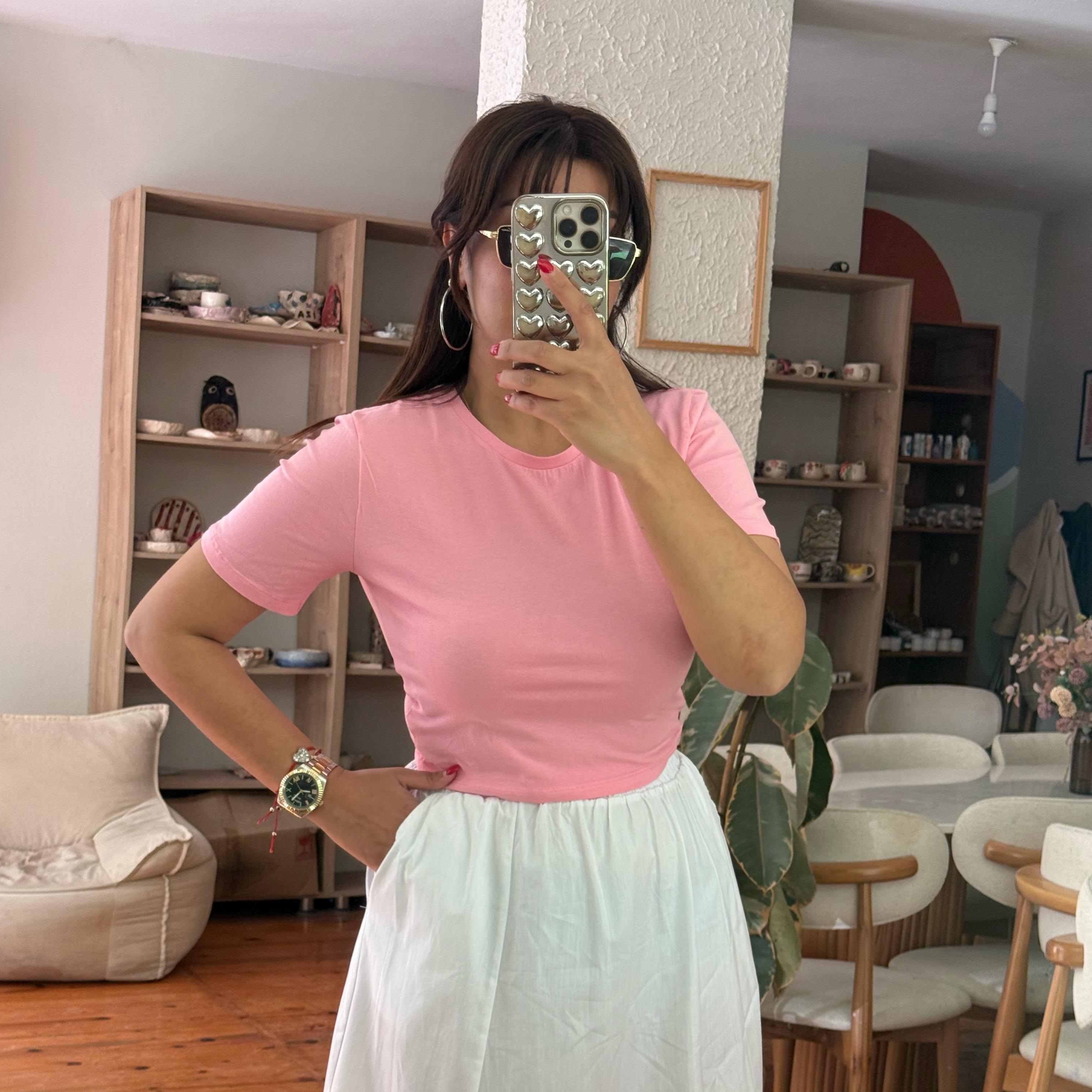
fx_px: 2034
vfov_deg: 29.9
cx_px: 546
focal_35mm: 57
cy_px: 711
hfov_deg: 30.0
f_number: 1.78
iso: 100
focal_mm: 6.76
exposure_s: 1/100
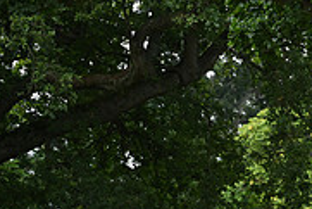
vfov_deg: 3.6
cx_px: 465
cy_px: 262
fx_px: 3339
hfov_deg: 5.3
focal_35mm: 385
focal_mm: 120
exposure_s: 1/1250
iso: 1000
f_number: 4
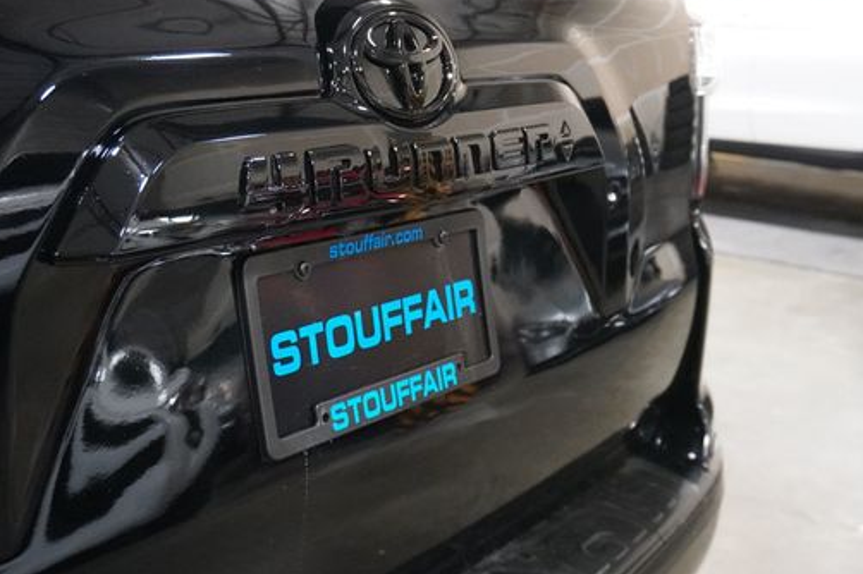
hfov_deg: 38.4
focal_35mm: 52
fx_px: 1237
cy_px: 229
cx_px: 495
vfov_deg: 26.1
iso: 6400
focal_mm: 27
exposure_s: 1/60
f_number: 4.5
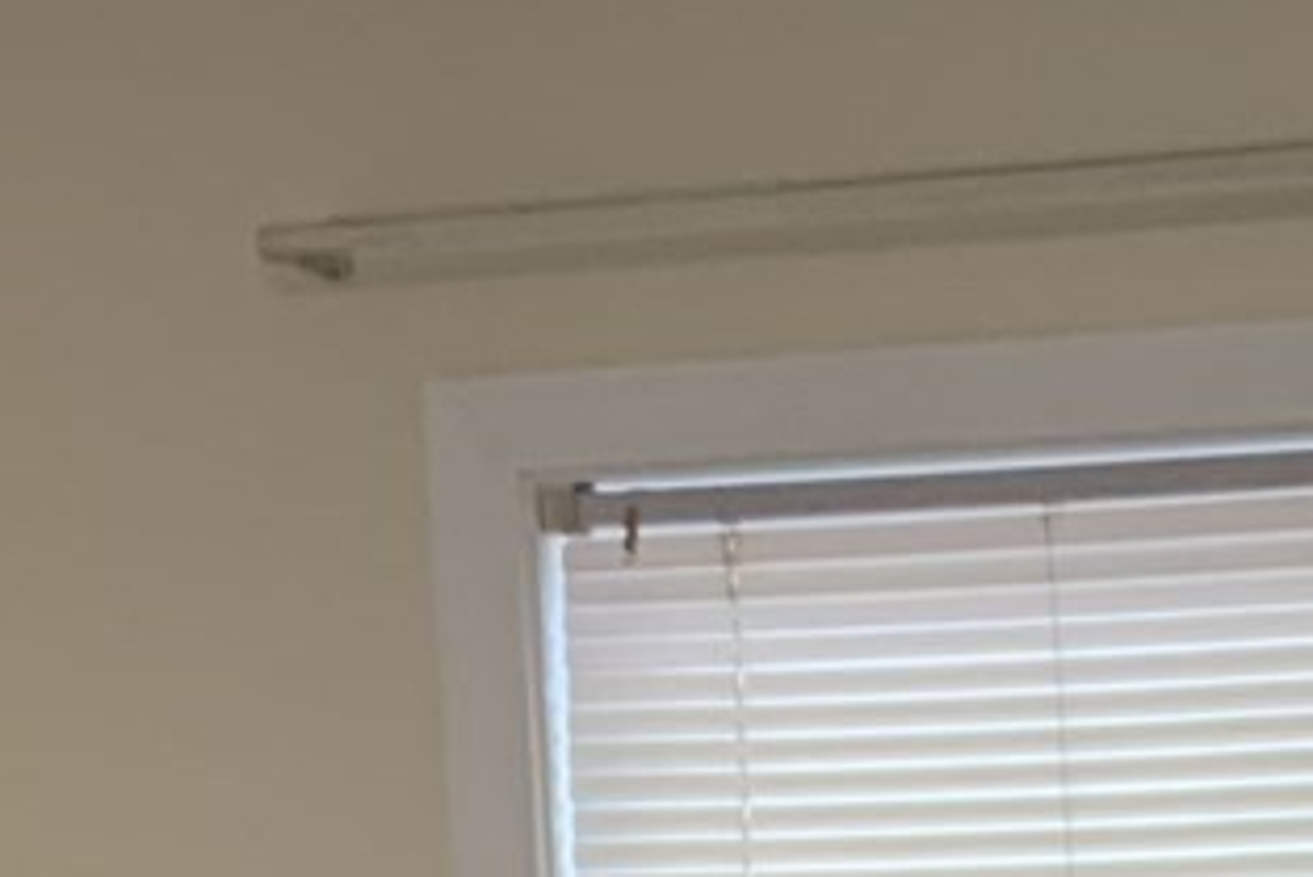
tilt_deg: -5.6
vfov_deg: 7.3
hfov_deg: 11.1
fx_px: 6458
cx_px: 2051
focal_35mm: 177
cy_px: 2060
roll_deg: +1.2
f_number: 1.8
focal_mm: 4.25
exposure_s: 1/62
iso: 100
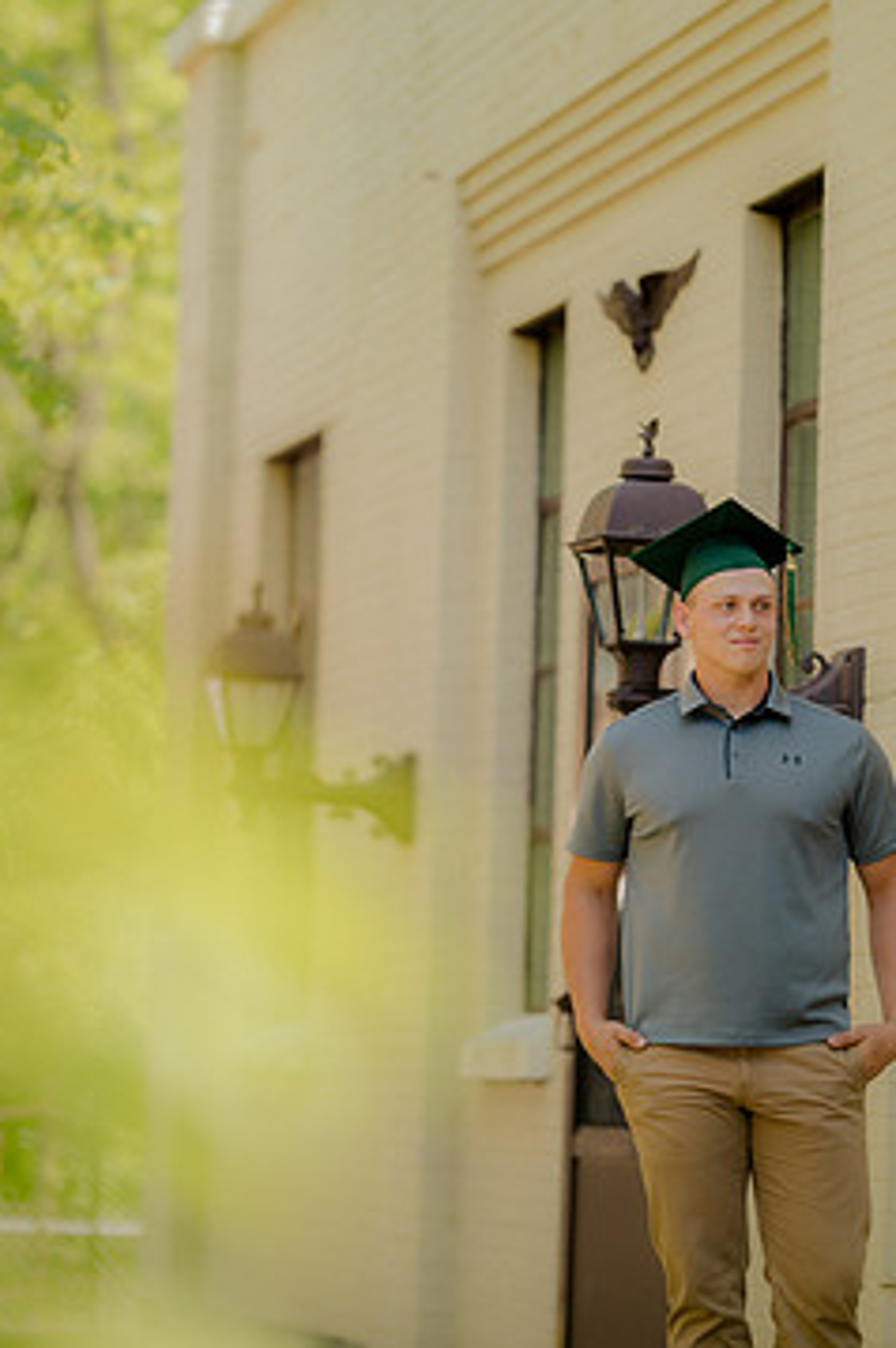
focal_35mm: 132
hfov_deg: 10.4
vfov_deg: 15.5
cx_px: 536
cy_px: 584
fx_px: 4937
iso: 200
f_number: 1.4
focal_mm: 105
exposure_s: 1/1600
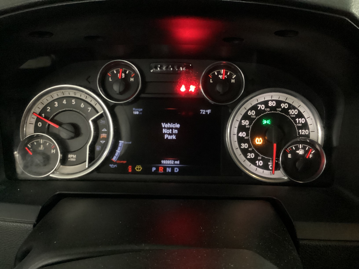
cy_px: 134
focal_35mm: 31
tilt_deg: -24.7
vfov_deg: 45.4
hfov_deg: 58.4
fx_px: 321
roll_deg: -1.0
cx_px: 180
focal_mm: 3.3
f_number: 2.4
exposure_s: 1/17
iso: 800
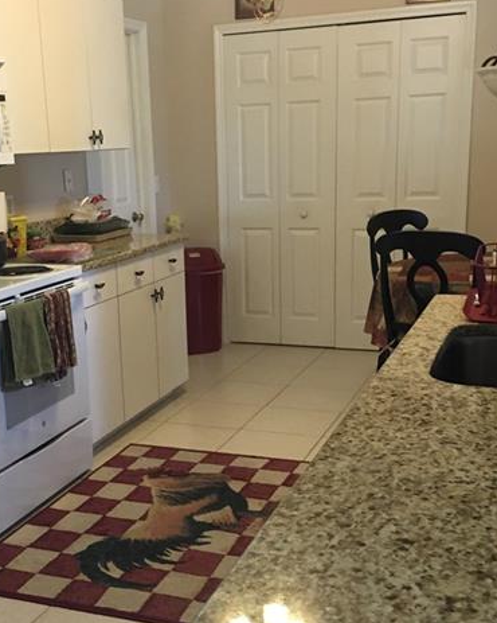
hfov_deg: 31.9
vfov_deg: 39.4
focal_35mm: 47
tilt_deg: -14.4
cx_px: 179
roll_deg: +1.1
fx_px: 865
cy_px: 378
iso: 50
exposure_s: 1/15
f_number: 2.2
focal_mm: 4.15
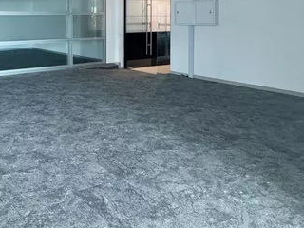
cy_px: 23
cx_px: 11
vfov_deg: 38.0
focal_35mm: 35
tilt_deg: -1.3
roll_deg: -0.2
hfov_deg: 45.7
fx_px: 307
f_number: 2.2
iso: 320
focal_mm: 2.22
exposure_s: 1/100
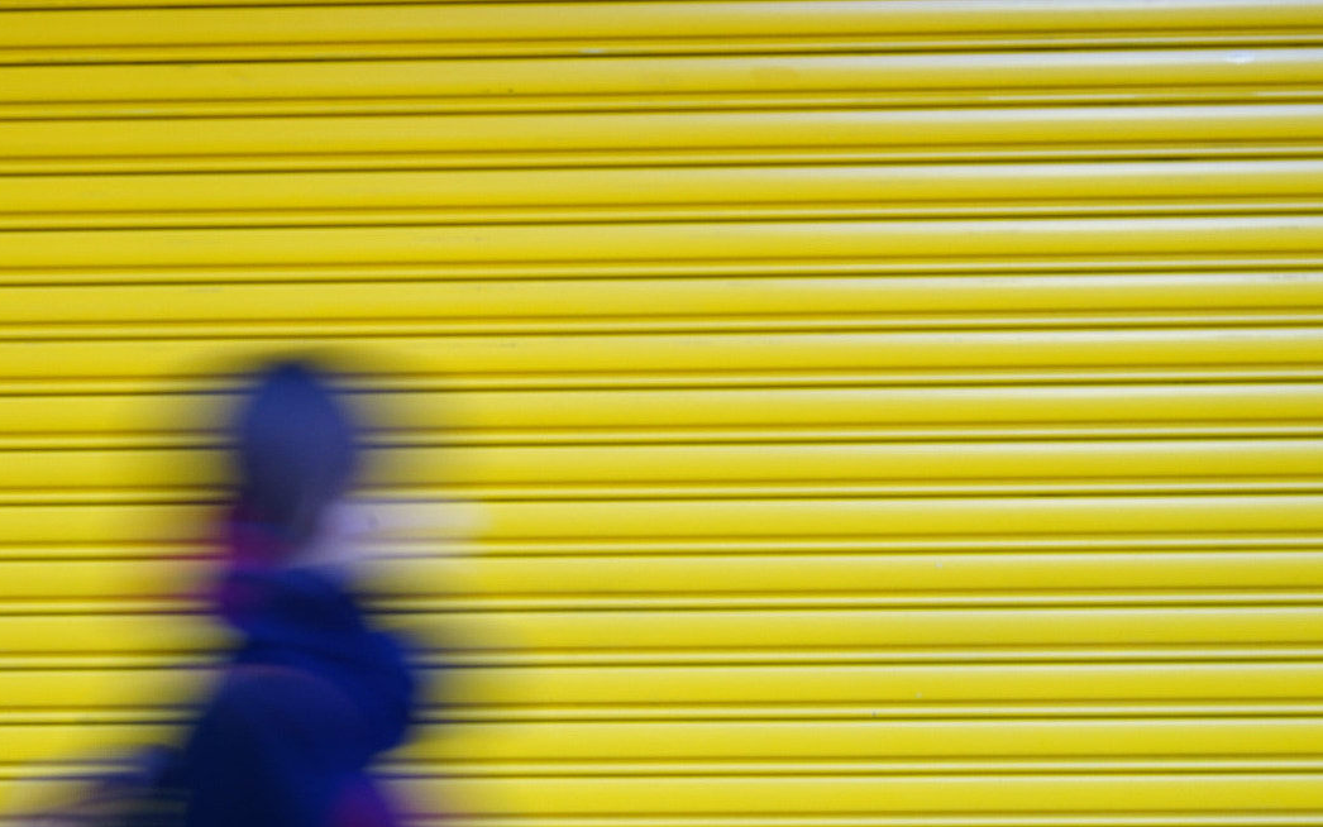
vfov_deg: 16.7
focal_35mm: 78
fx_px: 2813
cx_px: 355
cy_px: 524
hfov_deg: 26.2
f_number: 14
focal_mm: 50
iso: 500
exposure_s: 1/10
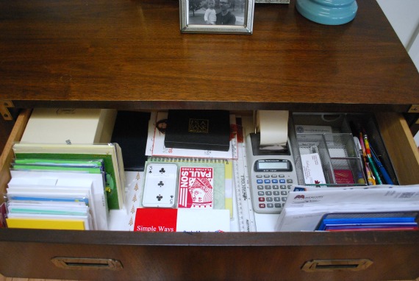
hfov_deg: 61.8
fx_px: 350
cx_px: 210
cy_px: 140
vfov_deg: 43.7
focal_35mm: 30
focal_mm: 20
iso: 1600
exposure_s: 1/25
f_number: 3.8
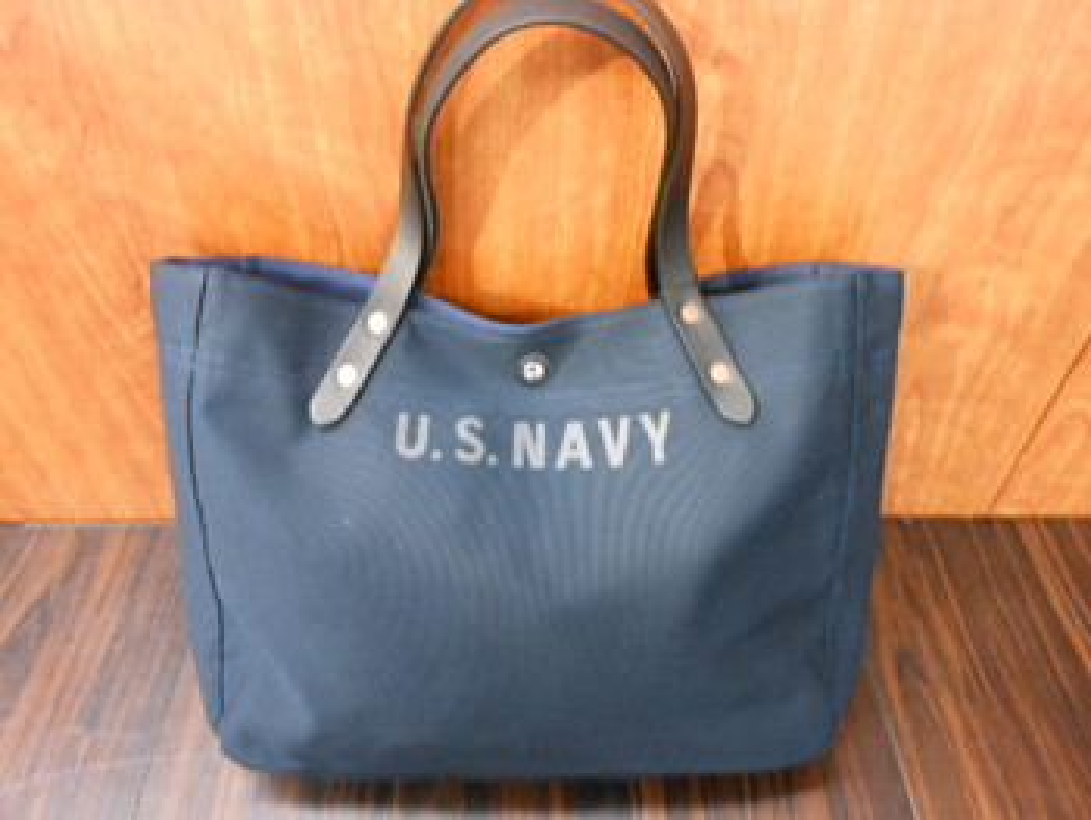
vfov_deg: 49.8
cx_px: 546
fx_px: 883
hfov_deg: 63.4
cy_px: 410
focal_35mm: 28
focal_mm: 5
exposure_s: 1/6
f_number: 3.7
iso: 400
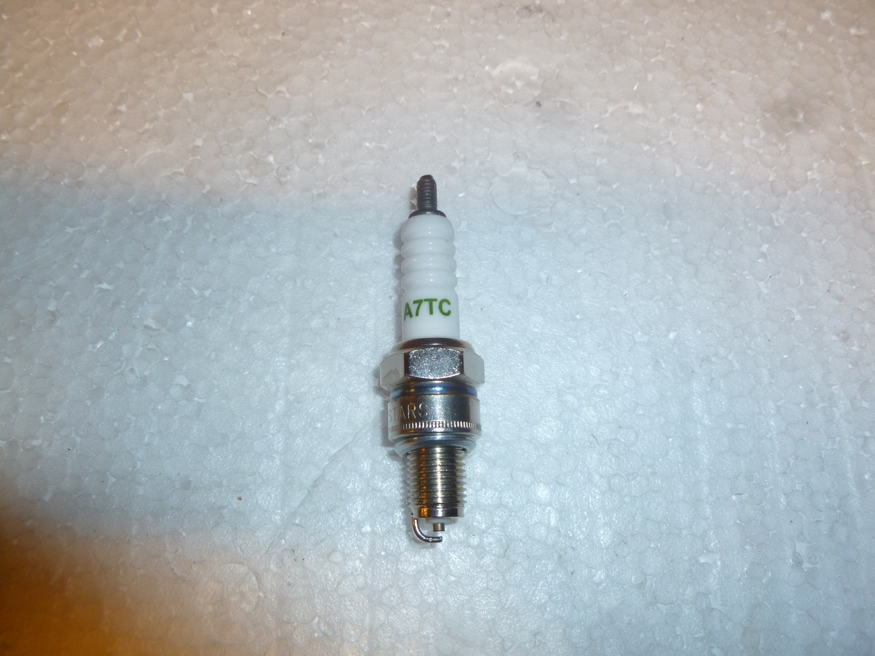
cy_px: 328
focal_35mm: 28
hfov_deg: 63.4
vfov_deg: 49.7
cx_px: 438
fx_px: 708
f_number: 3.3
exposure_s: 1/30
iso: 100
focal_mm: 5
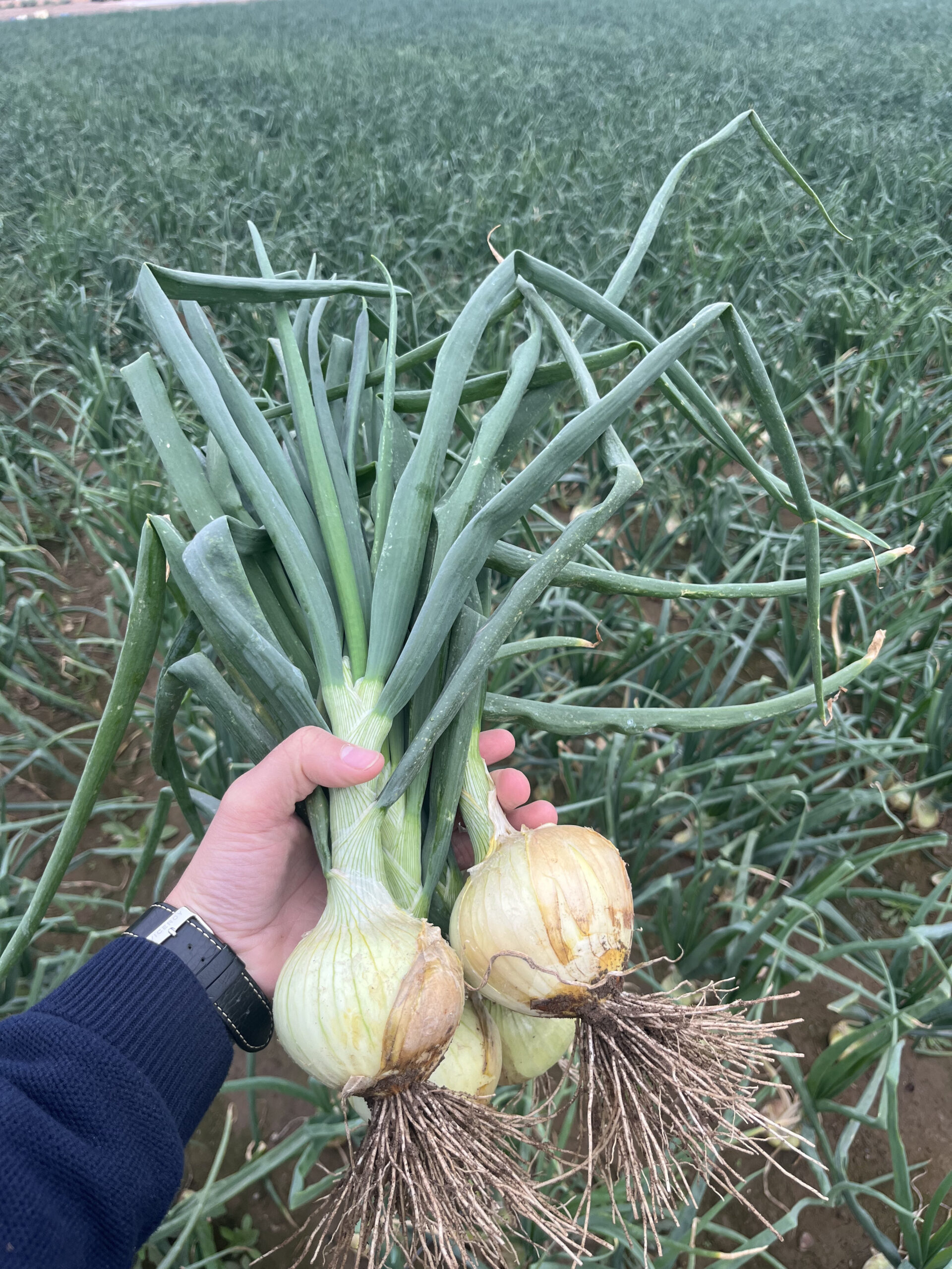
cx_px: 476
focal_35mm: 26
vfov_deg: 67.3
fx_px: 953
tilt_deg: -33.9
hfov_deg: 53.1
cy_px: 634
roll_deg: +3.6
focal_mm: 5.1
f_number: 1.6
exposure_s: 1/598
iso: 50
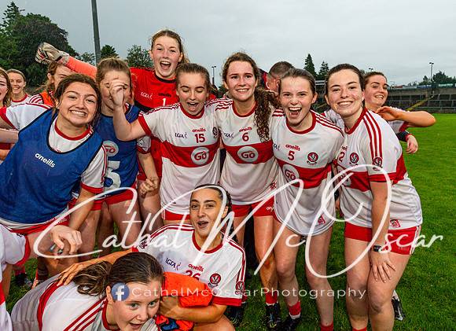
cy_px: 157
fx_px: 348
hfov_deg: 66.1
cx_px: 261
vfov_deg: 50.8
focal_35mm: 27
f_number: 5
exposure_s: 1/200
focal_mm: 24
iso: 1600
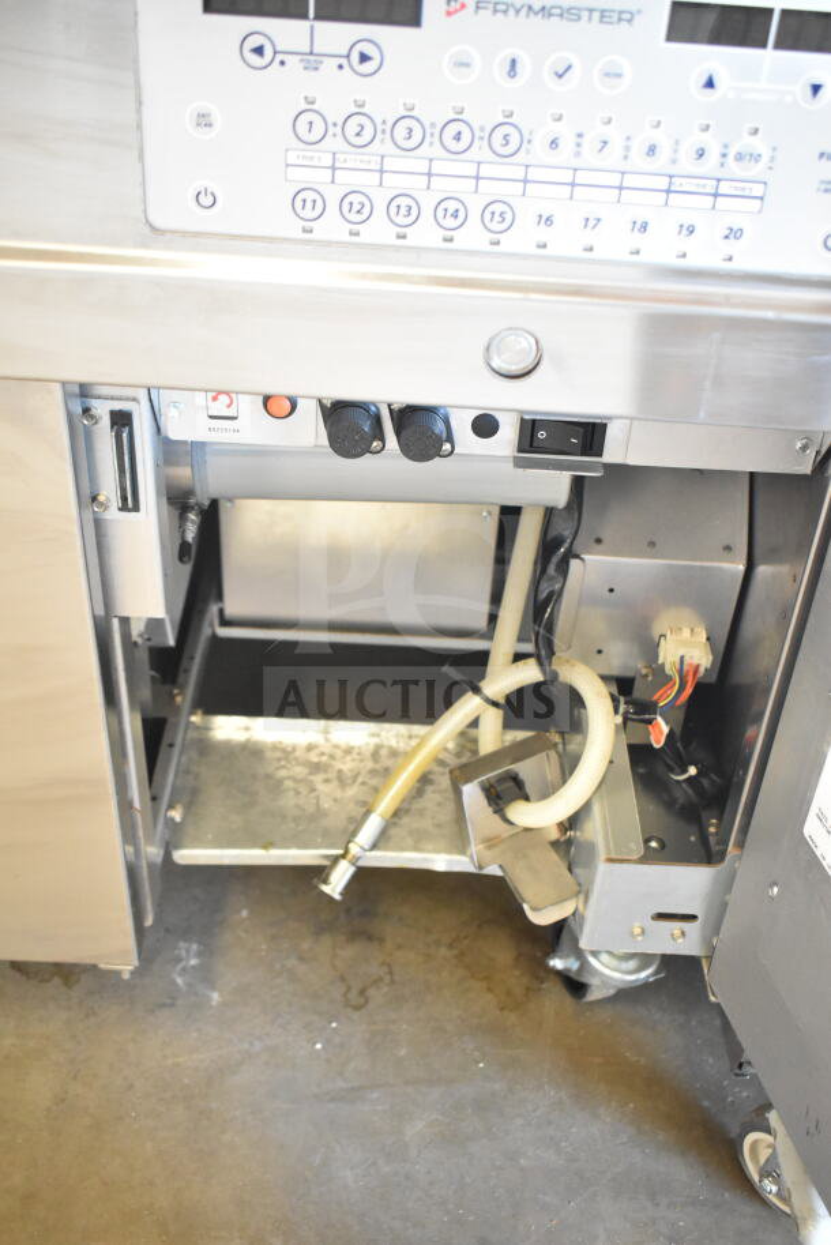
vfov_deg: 51.3
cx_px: 416
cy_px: 622
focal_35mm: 38
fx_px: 1297
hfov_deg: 35.5
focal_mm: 25
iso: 4000
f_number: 4
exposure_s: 1/40
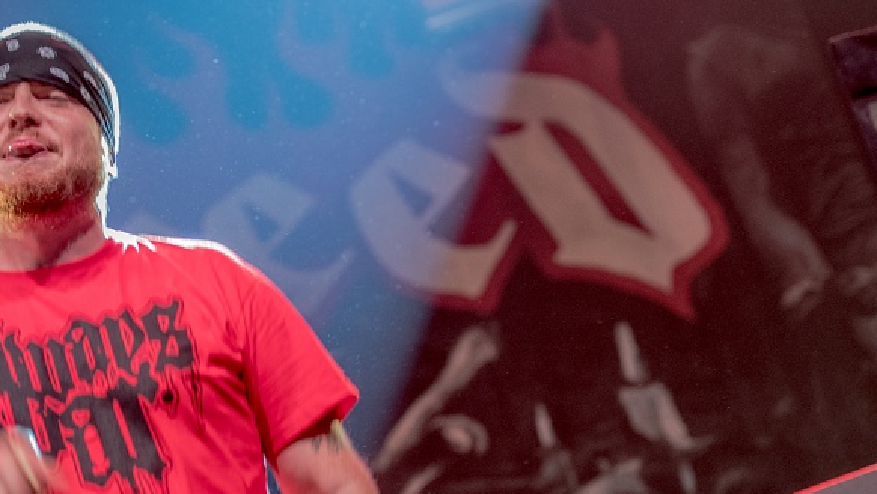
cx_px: 351
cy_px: 309
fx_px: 3164
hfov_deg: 15.8
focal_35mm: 136
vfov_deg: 8.9
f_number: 2.8
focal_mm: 70
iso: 1250
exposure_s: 1/100
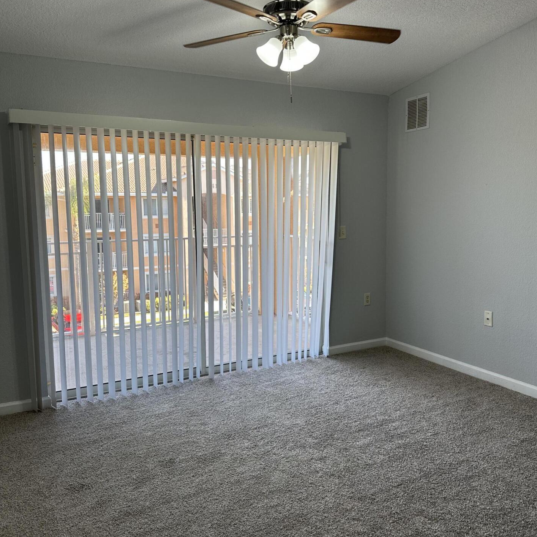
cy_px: 260
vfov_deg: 54.0
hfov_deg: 54.0
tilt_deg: -5.8
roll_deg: +0.3
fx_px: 527
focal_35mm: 30
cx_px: 281
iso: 64
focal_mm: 6.86
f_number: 1.78
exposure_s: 1/181
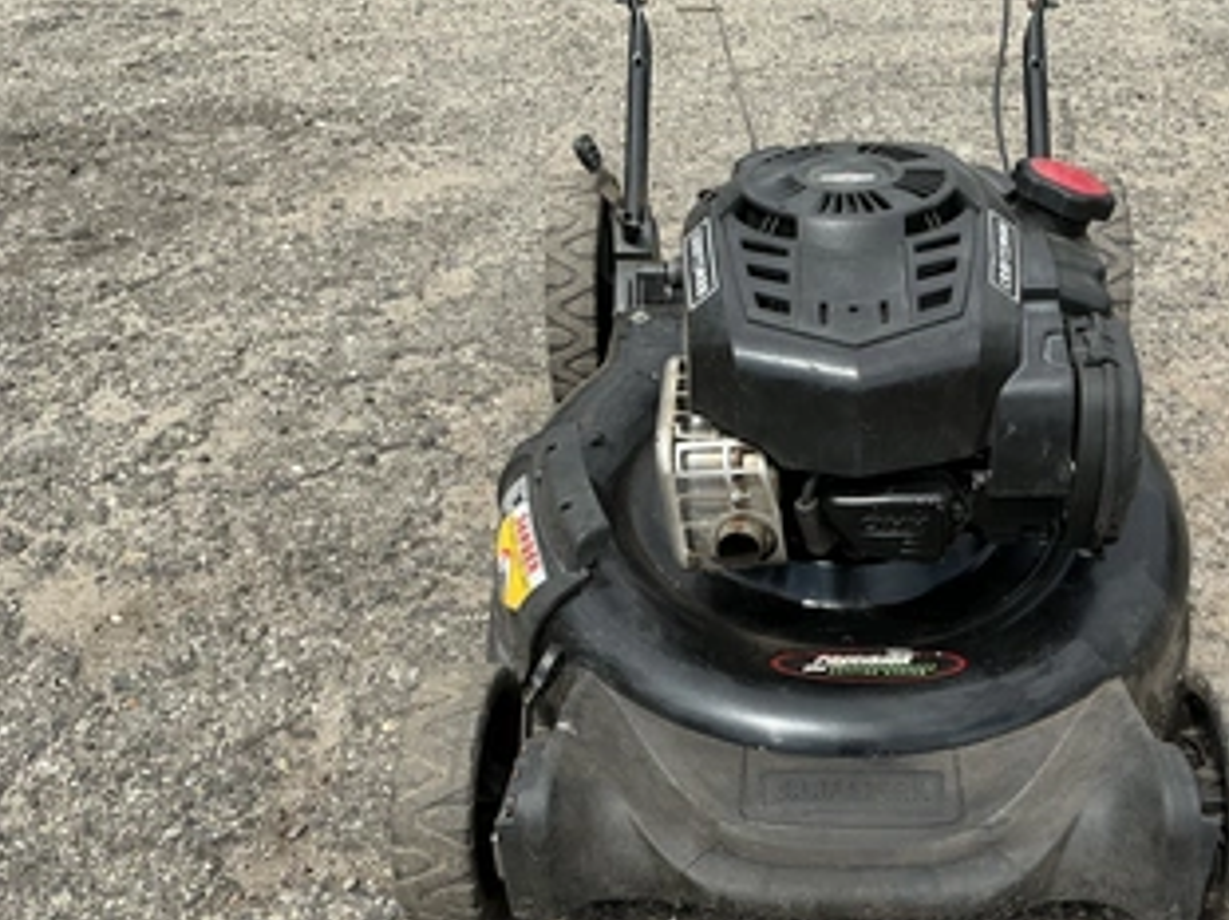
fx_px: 1278
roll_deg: +2.6
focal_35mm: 36
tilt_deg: -33.7
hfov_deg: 50.7
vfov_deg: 39.5
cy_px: 549
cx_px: 786
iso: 25
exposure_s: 1/1342
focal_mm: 3
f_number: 1.8
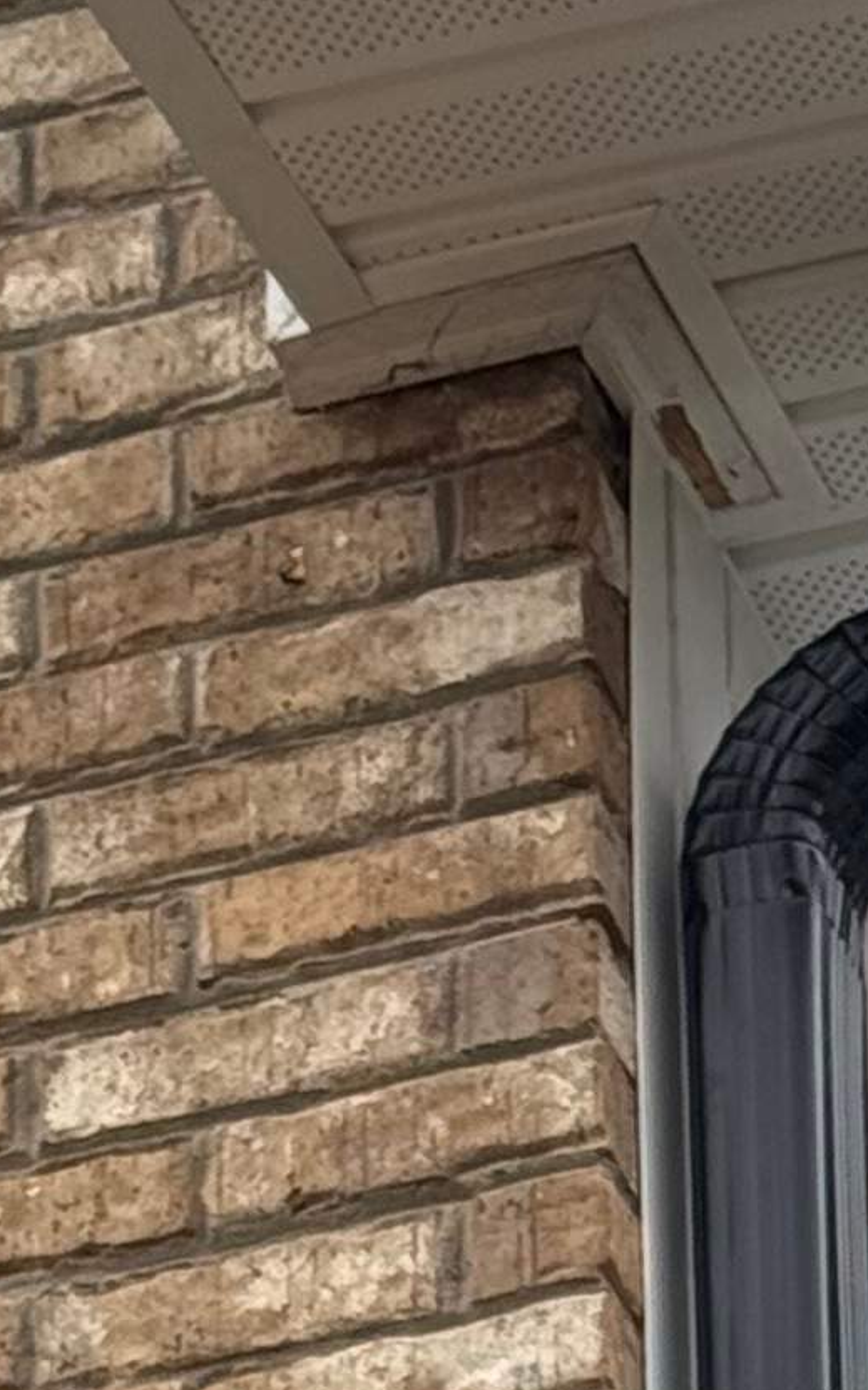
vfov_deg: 8.3
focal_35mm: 247
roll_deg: +3.5
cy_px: 2270
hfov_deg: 5.3
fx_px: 9354
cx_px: 1092
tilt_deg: +28.8
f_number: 1.78
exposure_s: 1/765
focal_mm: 6.76
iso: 64
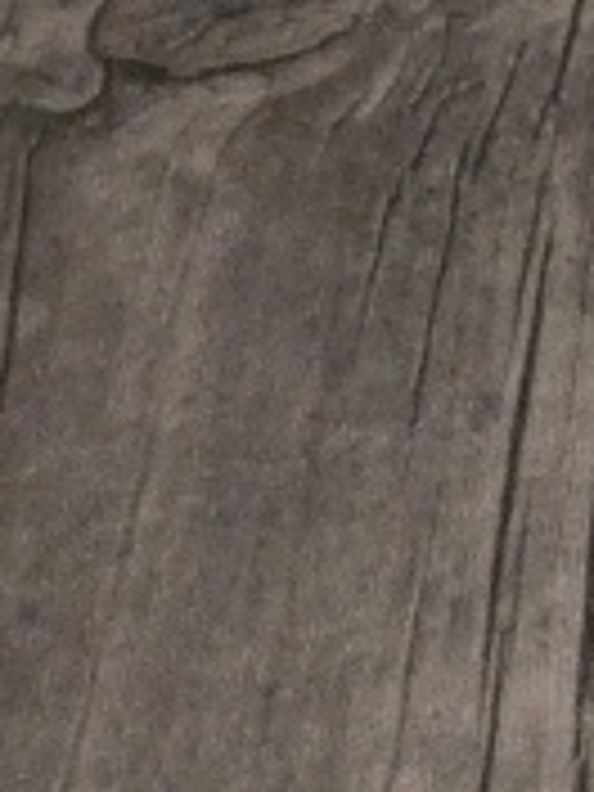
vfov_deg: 21.4
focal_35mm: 91
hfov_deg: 14.8
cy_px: 225
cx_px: 950
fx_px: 2082
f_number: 2.8
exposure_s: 1/60
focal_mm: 3.6
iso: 800
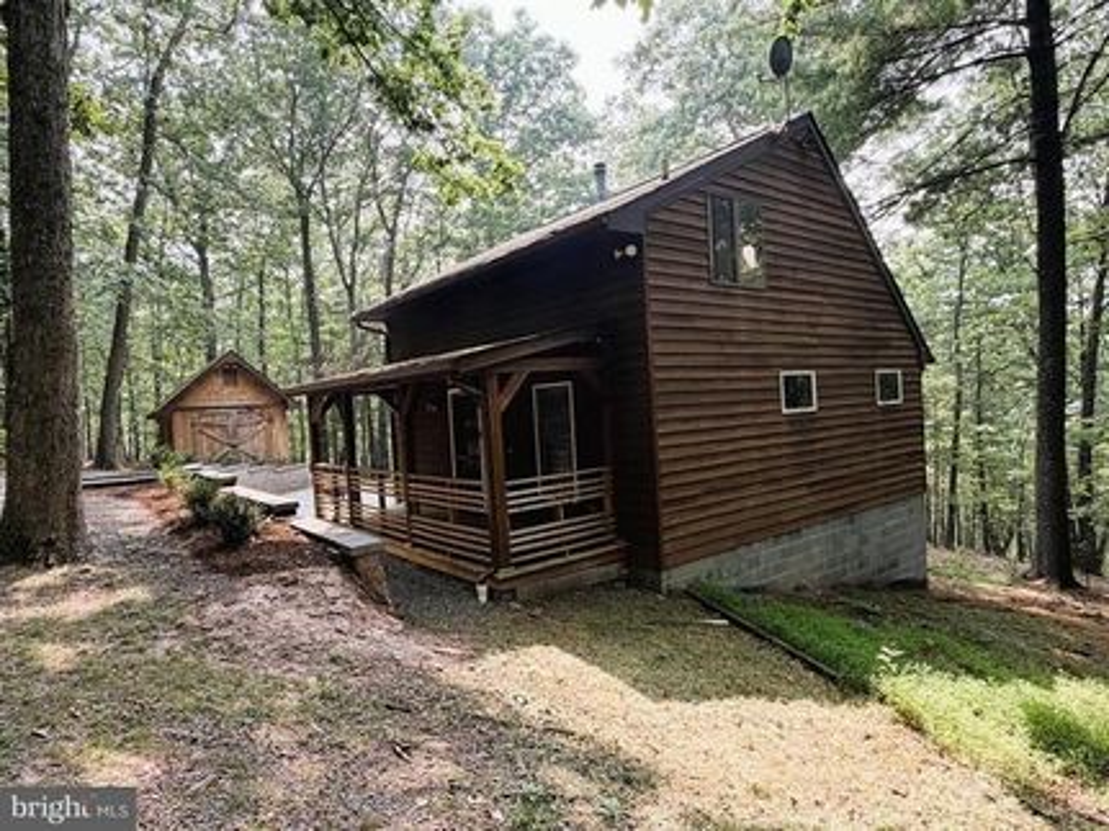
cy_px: 416
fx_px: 641
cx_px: 554
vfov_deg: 65.9
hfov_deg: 81.8
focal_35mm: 20
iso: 50
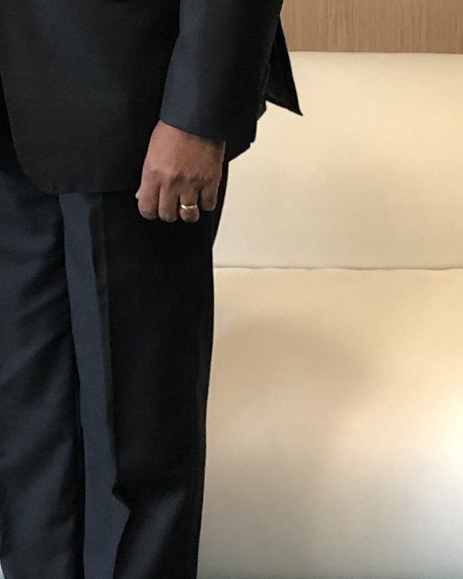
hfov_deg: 11.7
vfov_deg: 13.8
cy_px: -304
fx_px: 2243
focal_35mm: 131
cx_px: -7
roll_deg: +0.7
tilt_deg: -3.6
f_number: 1.8
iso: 64
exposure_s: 1/17
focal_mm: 4
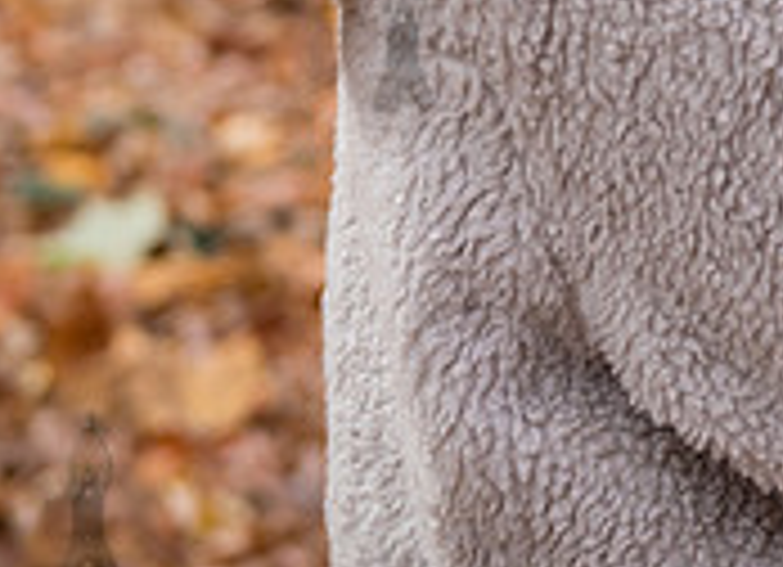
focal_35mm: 194
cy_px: -112
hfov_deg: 9.9
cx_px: 1263
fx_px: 4334
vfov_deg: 7.4
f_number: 3.5
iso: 160
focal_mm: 50
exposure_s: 1/400
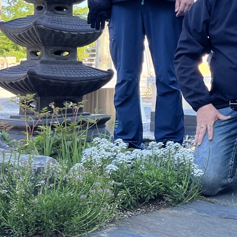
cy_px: 52
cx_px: 346
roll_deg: -0.5
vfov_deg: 23.4
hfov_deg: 20.6
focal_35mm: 73
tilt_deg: +2.0
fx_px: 565
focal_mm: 5.1
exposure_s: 1/561
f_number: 1.6
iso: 50
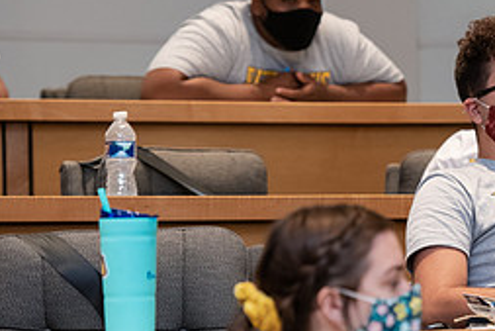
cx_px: 473
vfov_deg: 4.5
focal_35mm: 309
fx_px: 4251
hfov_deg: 6.6
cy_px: 211
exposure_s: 1/160
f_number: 4.5
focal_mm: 135
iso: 1250
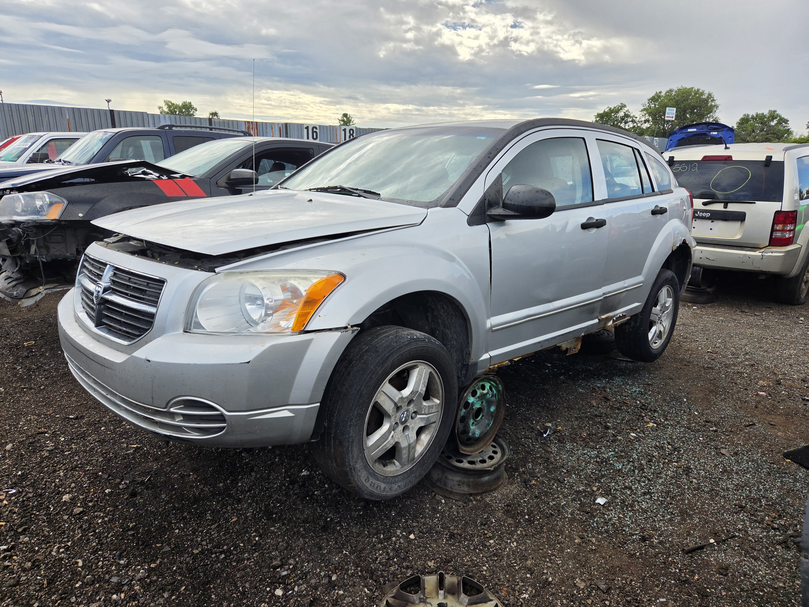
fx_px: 538
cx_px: 404
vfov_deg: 58.9
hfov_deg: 73.9
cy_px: 304
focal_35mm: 23
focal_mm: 5.4
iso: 80
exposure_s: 1/3707
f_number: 1.8
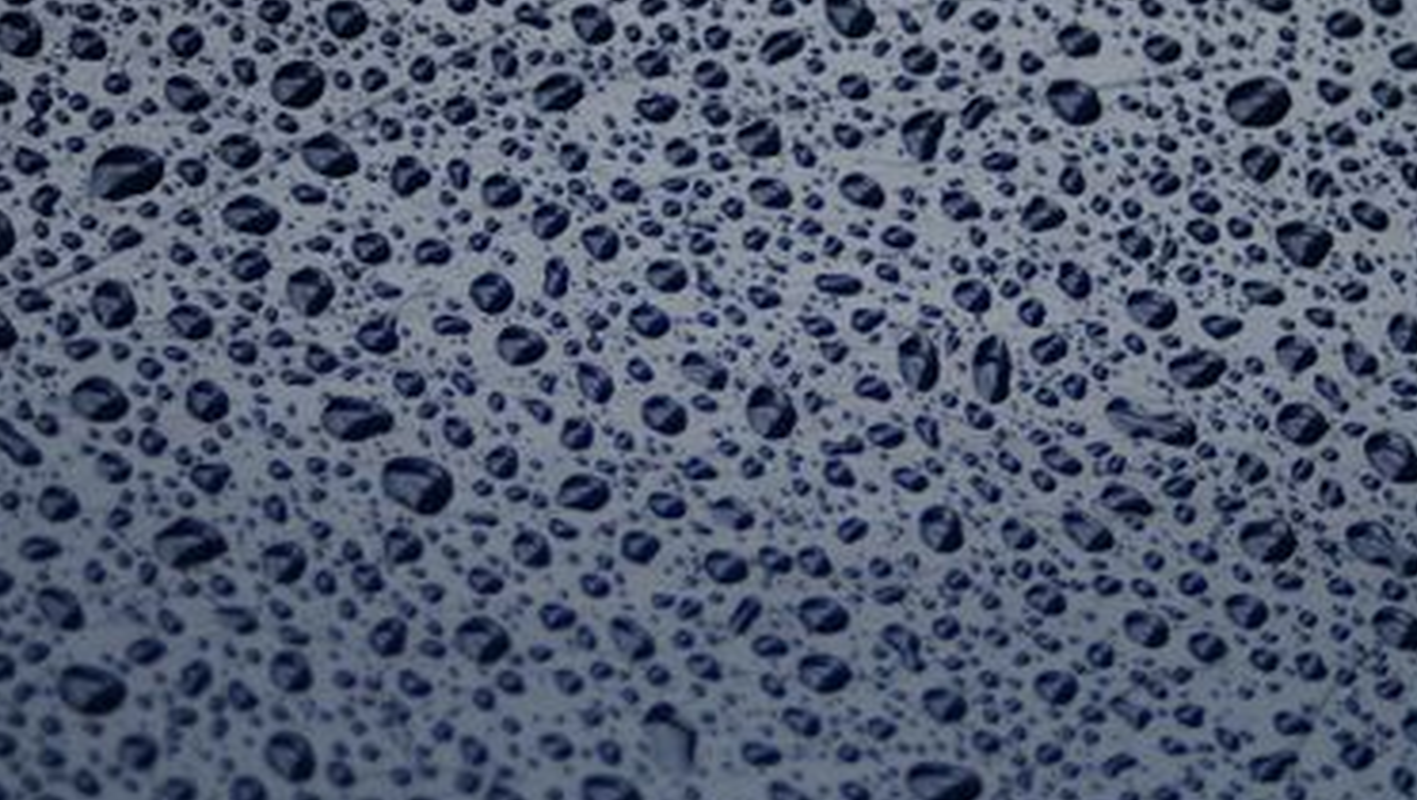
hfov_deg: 14.2
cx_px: 777
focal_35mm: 151
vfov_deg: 8.1
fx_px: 5678
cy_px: 251
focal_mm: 70
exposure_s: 1/125
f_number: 5.6
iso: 100
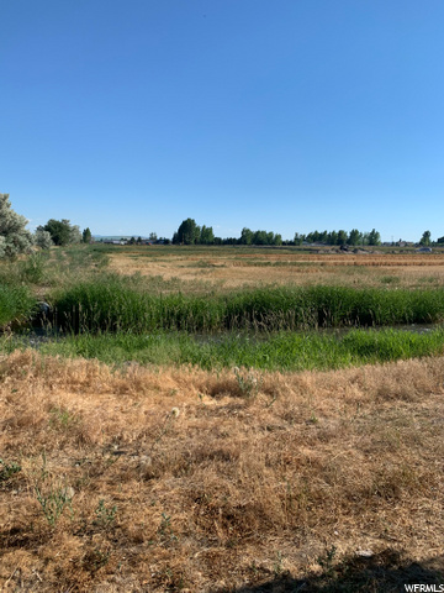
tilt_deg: -6.2
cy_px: 296
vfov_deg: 67.3
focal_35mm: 26
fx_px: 445
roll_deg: -0.8
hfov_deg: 53.1
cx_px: 222
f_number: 1.8
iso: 25
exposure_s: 1/2364
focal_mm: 4.25
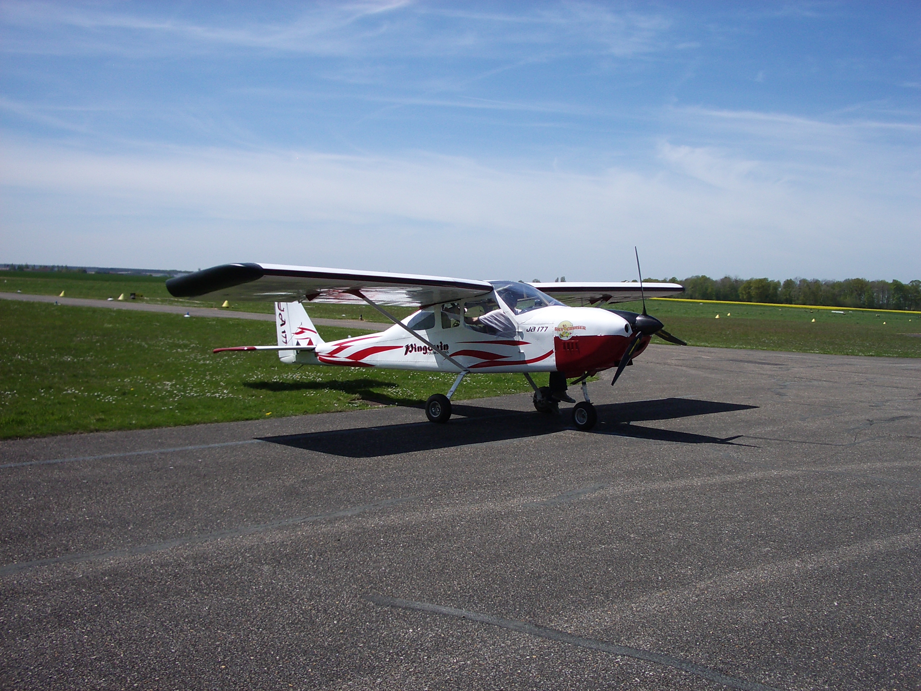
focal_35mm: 35
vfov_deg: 40.7
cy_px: 346
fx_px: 931
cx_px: 460
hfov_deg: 52.6
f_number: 4.3
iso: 80
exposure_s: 1/640
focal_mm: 5.8
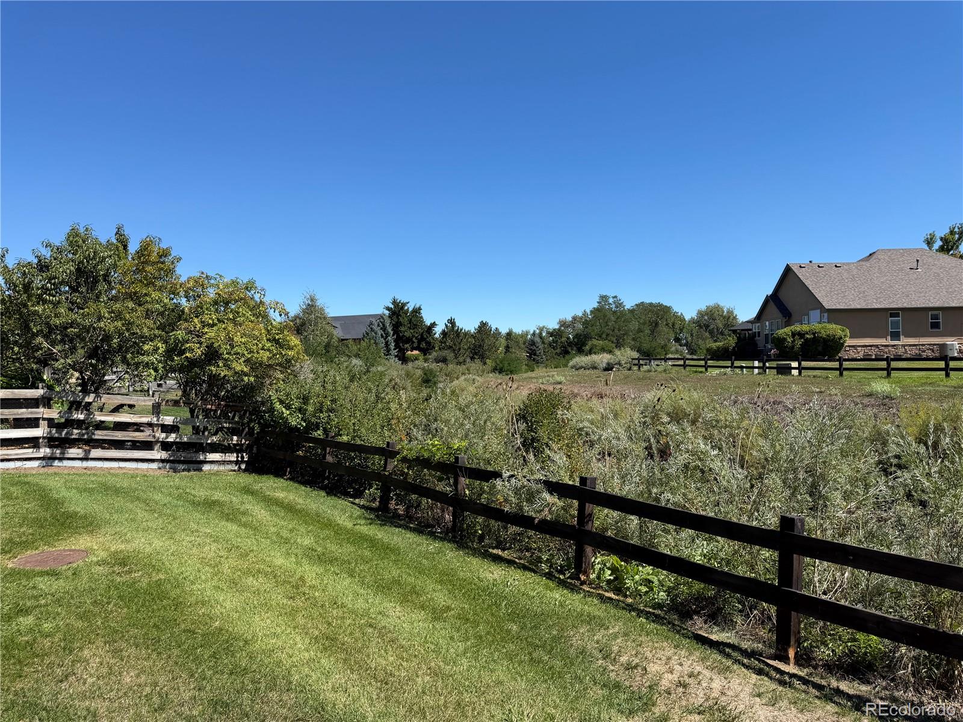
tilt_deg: +0.1
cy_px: 361
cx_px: 482
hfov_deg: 71.6
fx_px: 668
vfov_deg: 56.8
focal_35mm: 24
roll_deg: +1.2
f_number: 1.78
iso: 80
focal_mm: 6.76
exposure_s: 1/3953
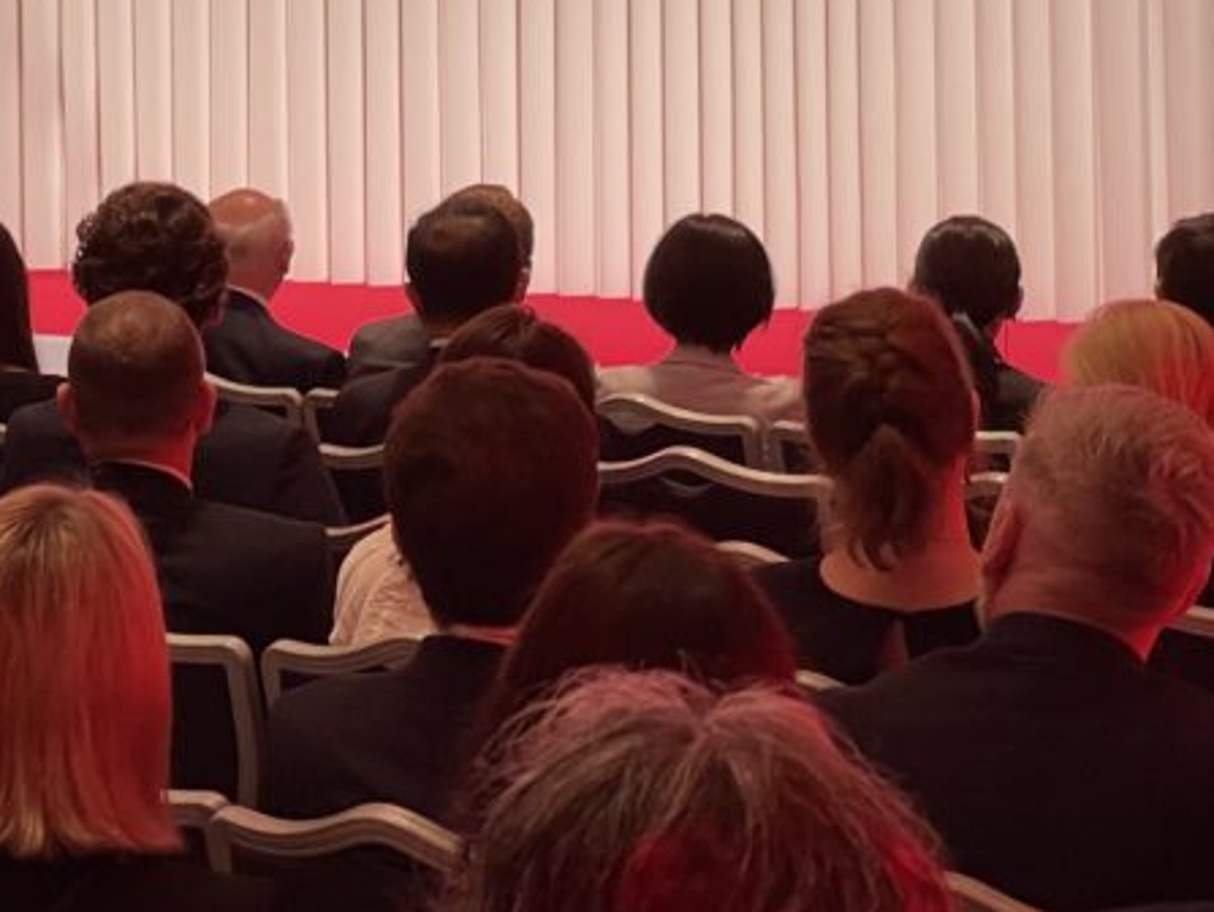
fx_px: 4177
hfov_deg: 16.0
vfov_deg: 12.3
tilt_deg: +2.6
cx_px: -160
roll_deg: +0.2
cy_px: -106
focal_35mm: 119
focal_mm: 6
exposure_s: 1/60
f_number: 2
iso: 125
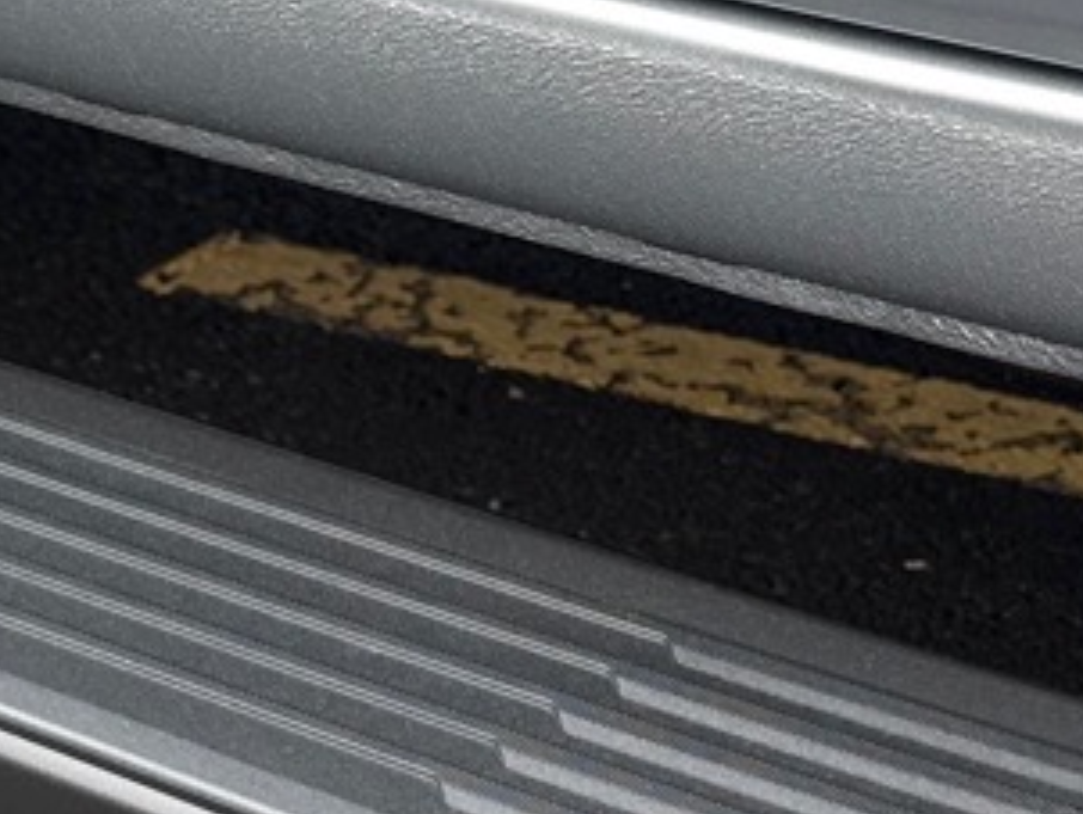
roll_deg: +2.7
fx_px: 3976
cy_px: 961
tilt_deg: -31.7
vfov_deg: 11.5
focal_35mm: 127
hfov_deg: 15.4
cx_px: 247
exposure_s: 1/416
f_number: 1.78
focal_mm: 6.76
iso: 80
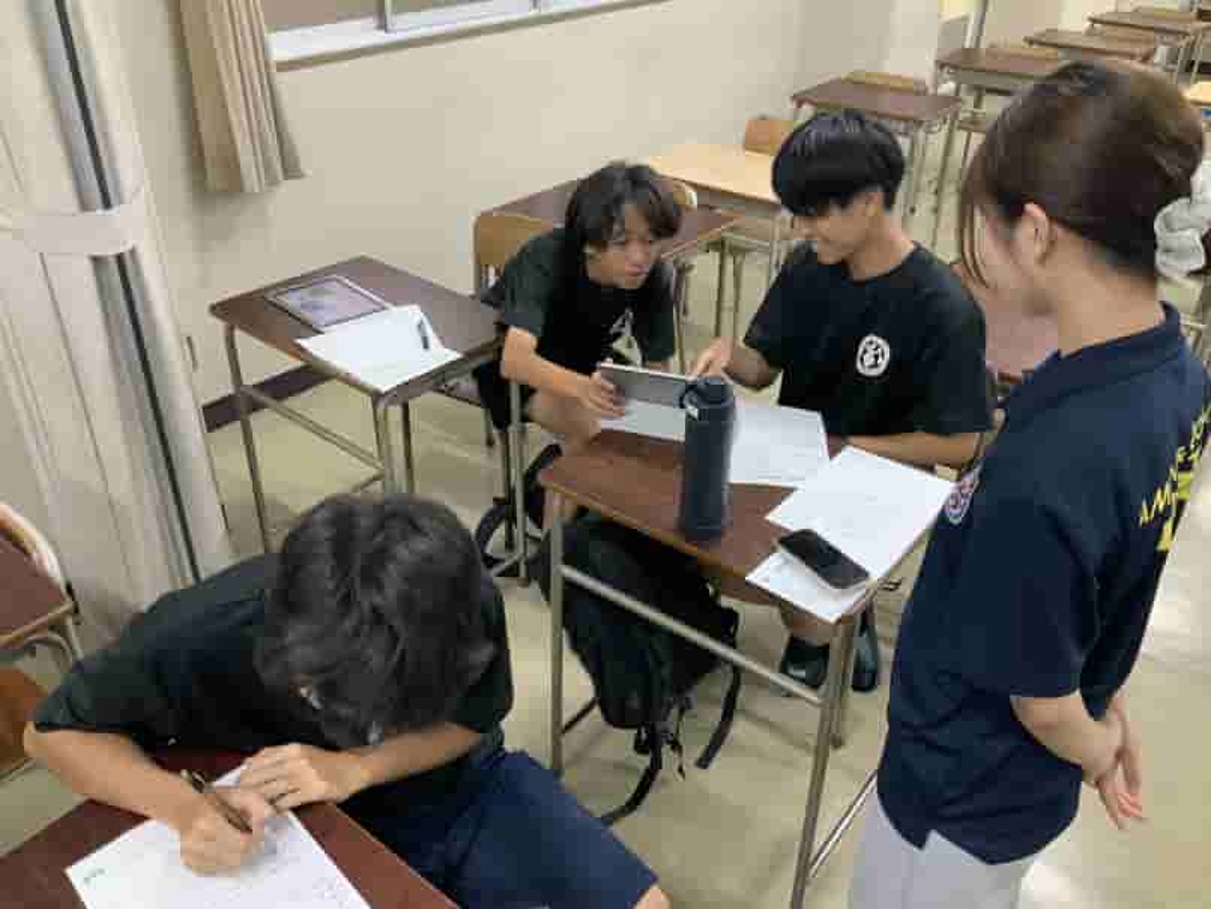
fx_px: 1015
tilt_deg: -31.1
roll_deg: -2.4
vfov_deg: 48.3
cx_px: 606
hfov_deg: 61.6
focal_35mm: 29
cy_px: 454
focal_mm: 3
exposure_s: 1/60
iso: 125
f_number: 1.8
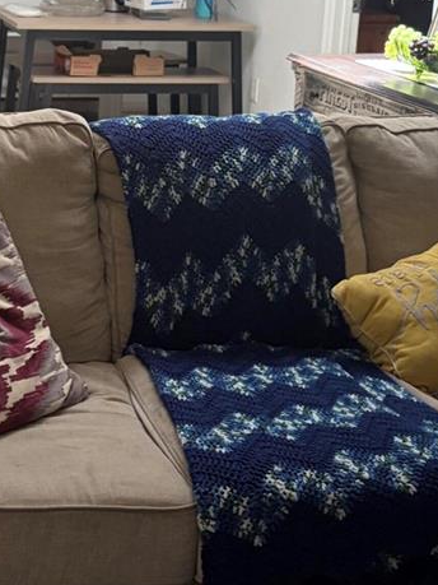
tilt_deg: -9.7
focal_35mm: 68
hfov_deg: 21.3
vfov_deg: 27.8
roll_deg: -2.6
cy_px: 96
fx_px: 1148
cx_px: 73
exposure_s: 1/60
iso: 160
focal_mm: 5.96
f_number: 1.6
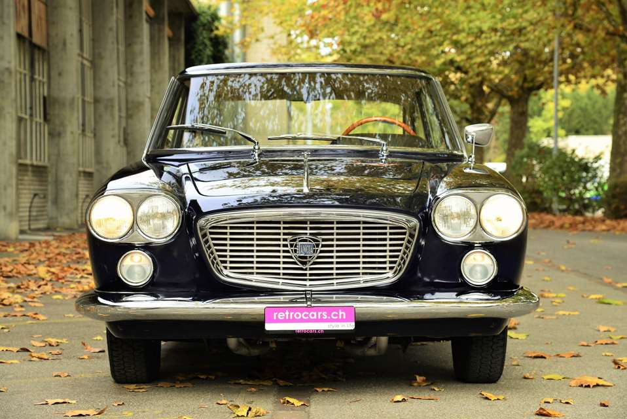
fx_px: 1603
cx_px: 314
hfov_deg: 22.1
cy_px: 210
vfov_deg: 14.9
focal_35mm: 92
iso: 400
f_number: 8
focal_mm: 92
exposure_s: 1/160
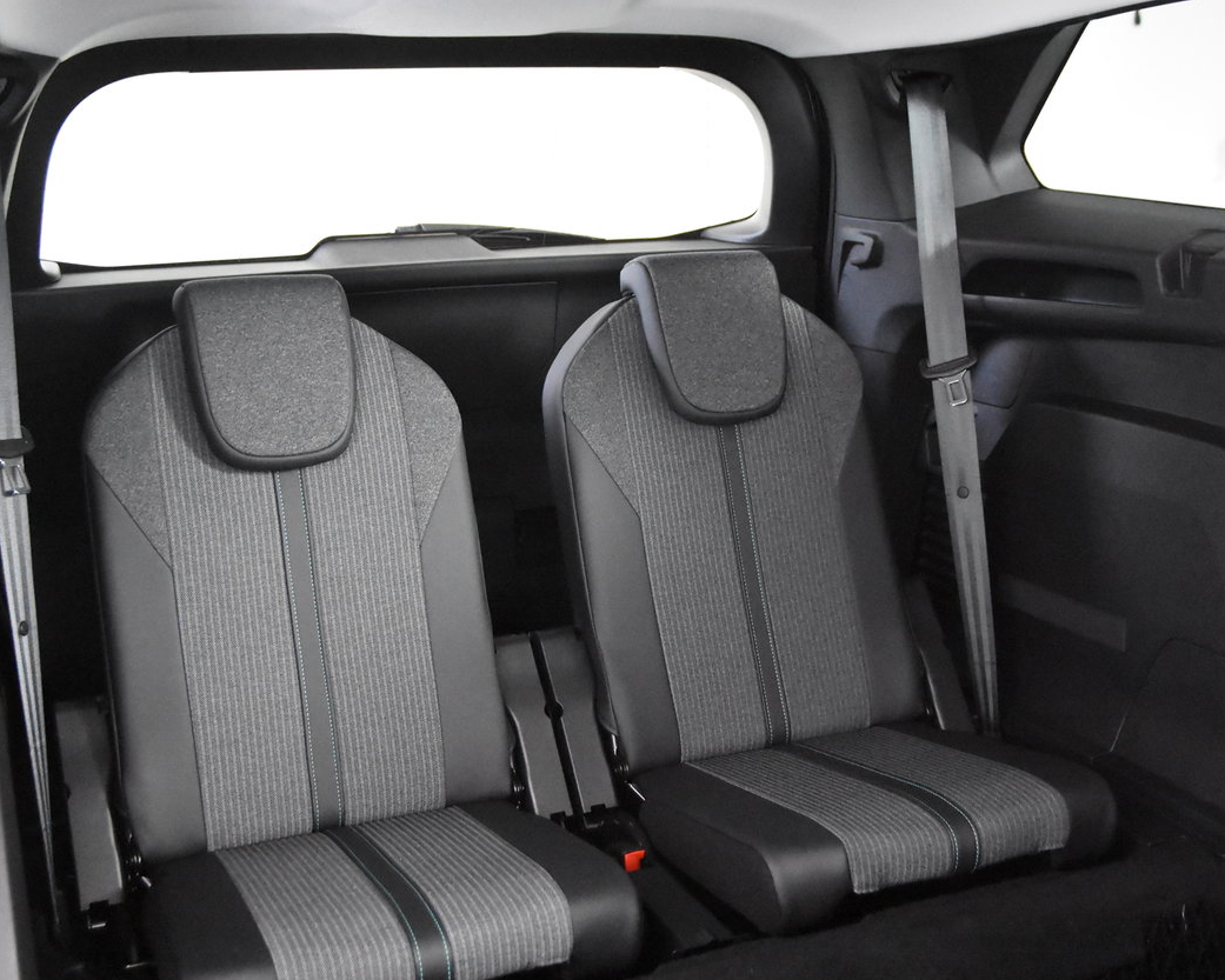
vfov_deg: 33.4
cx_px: 611
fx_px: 1632
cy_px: 501
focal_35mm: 45
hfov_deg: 41.2
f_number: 3.2
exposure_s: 1/40
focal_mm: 26
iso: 12800
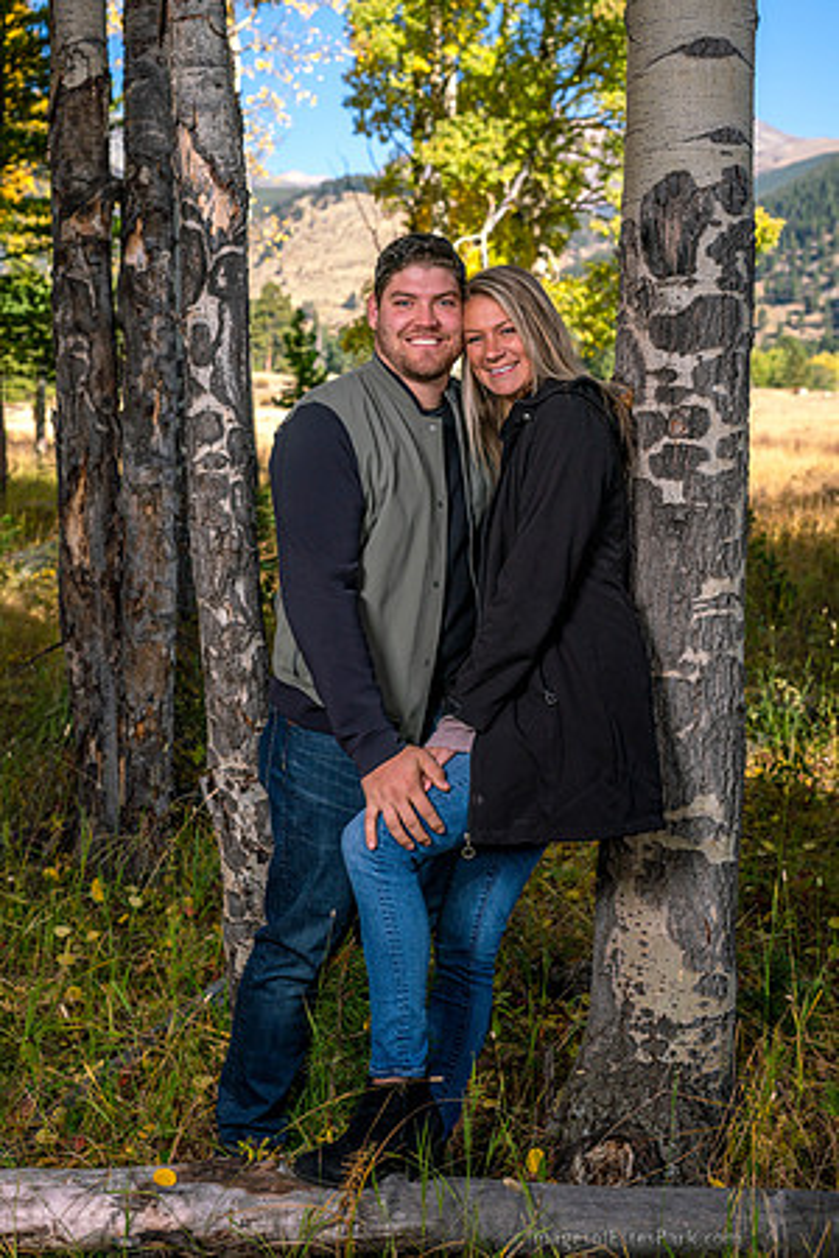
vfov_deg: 54.4
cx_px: 420
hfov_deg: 37.9
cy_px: 629
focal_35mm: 35
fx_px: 1223
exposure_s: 1/1000
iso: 160
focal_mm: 35
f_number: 4.5
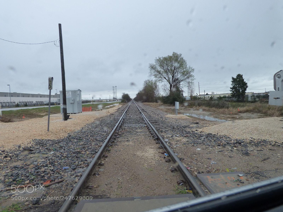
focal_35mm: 22
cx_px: 142
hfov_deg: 76.4
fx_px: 180
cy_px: 106
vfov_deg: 61.1
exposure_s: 1/640
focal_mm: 3.78
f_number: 2.9
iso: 160
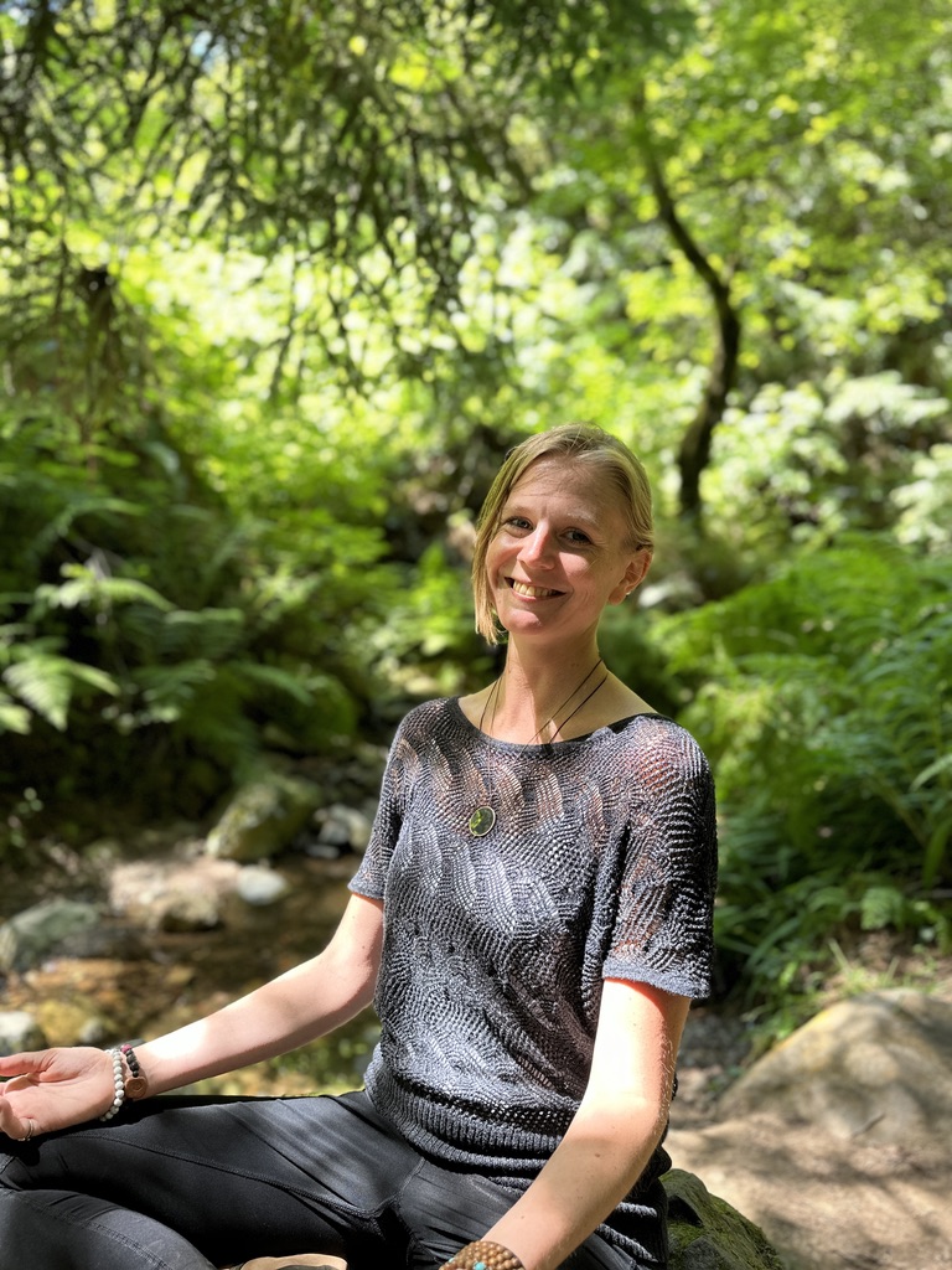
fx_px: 880
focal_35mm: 24
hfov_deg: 56.8
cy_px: 635
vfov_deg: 71.6
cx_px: 476
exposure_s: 1/121
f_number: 1.78
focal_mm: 6.86
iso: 80
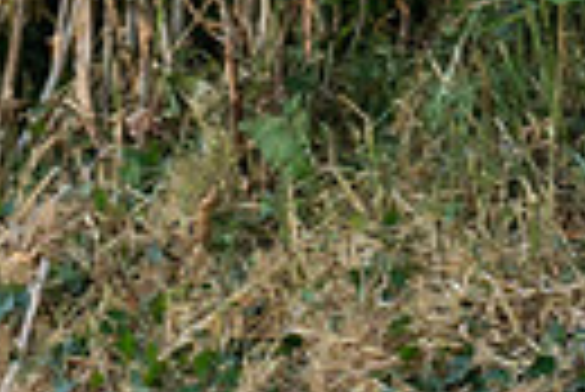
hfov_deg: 2.4
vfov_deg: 1.6
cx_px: -560
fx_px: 13795
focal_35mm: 848
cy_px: 579
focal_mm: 86
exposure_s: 1/1000
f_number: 3.5
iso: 400
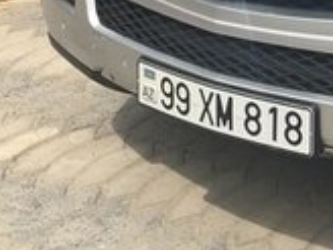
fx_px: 1126
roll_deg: -1.6
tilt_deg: -10.7
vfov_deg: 12.1
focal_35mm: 117
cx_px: 479
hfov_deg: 15.7
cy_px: -131
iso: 25
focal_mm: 4.15
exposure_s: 1/2331
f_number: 2.2
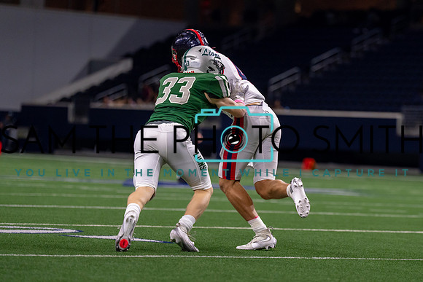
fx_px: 2499
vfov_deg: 6.5
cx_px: 298
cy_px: 160
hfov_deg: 9.7
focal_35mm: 213
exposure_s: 1/1000
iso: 2000
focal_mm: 149
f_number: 2.8
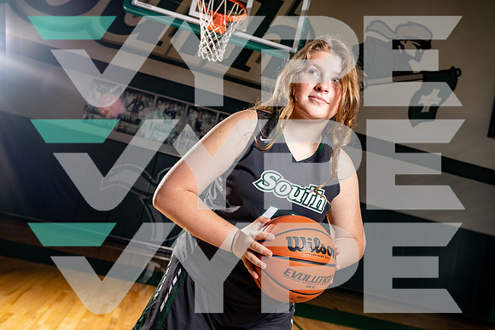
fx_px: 495
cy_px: 165
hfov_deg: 53.1
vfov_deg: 36.9
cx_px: 248
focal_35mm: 36
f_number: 5.6
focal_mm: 36
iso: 400
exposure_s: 1/250
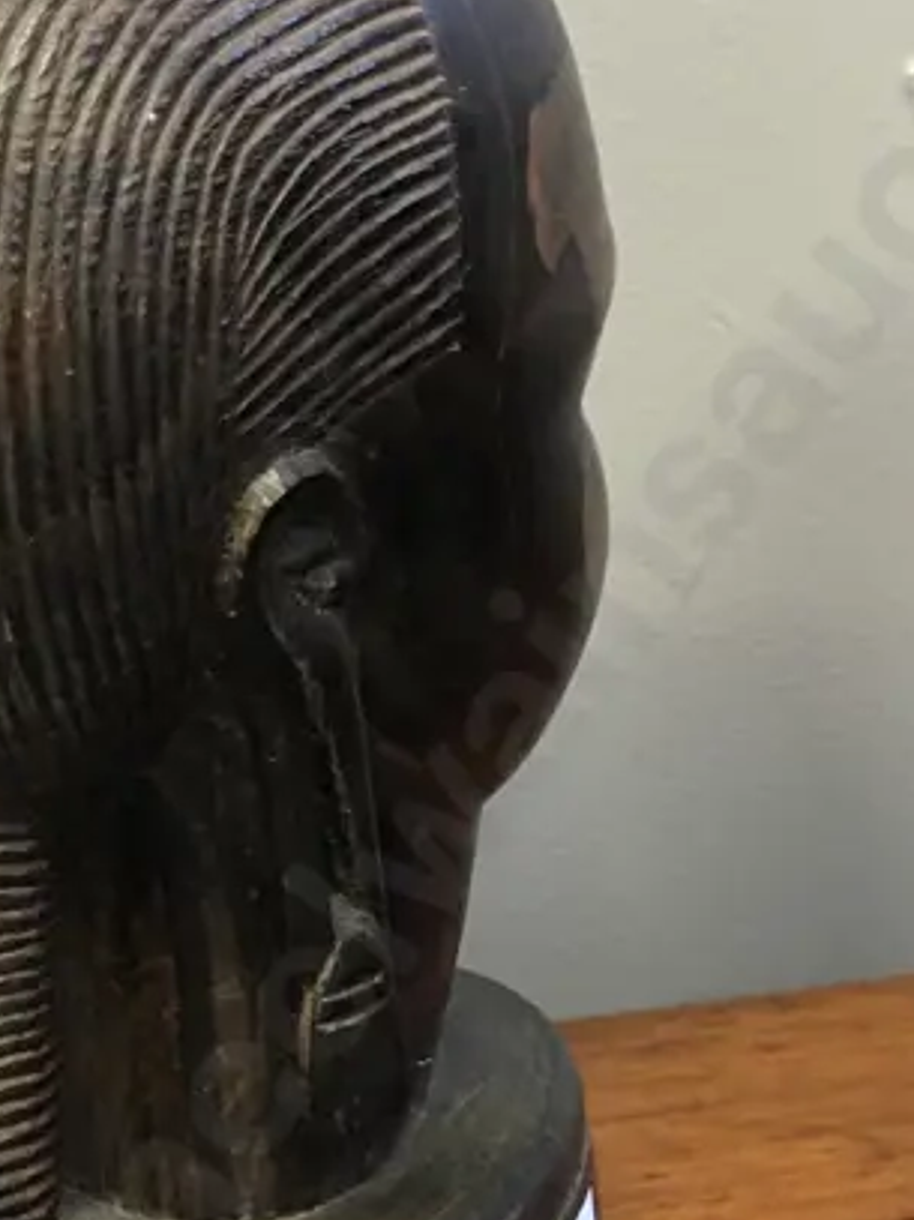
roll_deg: +0.8
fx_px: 2571
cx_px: 674
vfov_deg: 26.7
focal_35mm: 73
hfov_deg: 20.0
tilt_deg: -18.5
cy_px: 522
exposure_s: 1/10
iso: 80
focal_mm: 4.15
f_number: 2.2
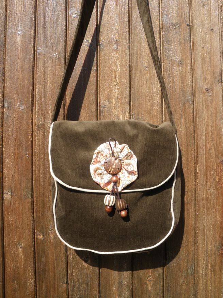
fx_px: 309
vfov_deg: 51.3
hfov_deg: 39.7
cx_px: 112
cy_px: 149
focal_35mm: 36
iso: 64
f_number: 5.4
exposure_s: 1/160
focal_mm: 6.3
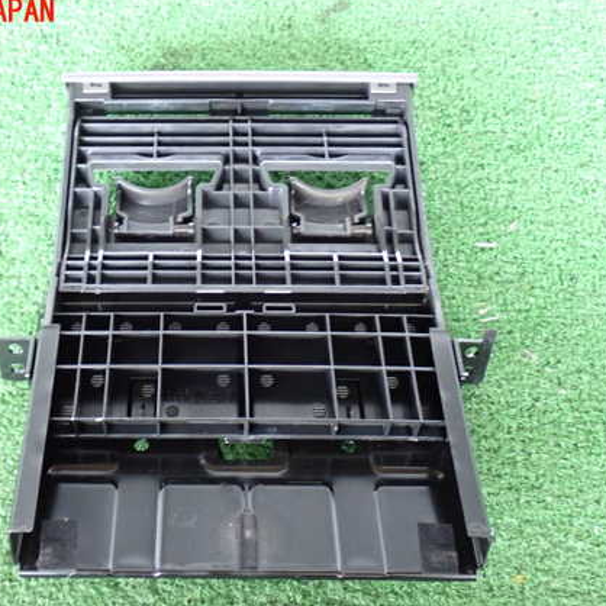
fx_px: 1030
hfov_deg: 32.6
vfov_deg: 32.8
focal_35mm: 52
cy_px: 320
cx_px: 226
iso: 800
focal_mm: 7.31
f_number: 2.8
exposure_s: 1/25
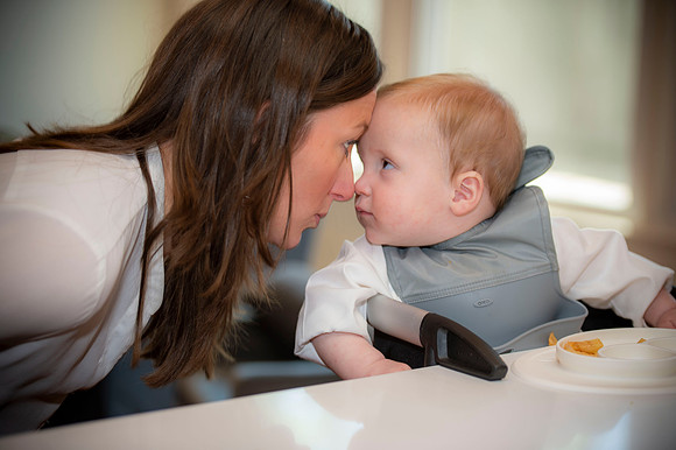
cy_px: 225
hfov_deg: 21.5
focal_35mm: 95
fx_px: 1783
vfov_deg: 14.4
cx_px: 338
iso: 125
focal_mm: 95
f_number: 2.8
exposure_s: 1/50
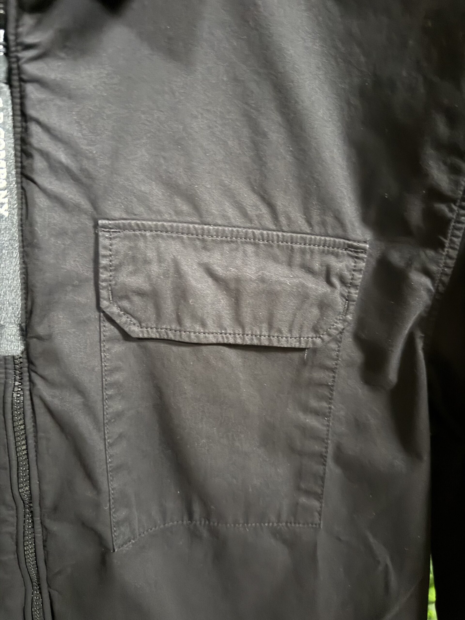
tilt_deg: -12.1
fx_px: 430
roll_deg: -1.2
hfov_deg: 56.8
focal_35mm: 24
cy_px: 310
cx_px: 232
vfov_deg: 71.6
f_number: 1.78
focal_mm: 6.76
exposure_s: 1/26
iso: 2500
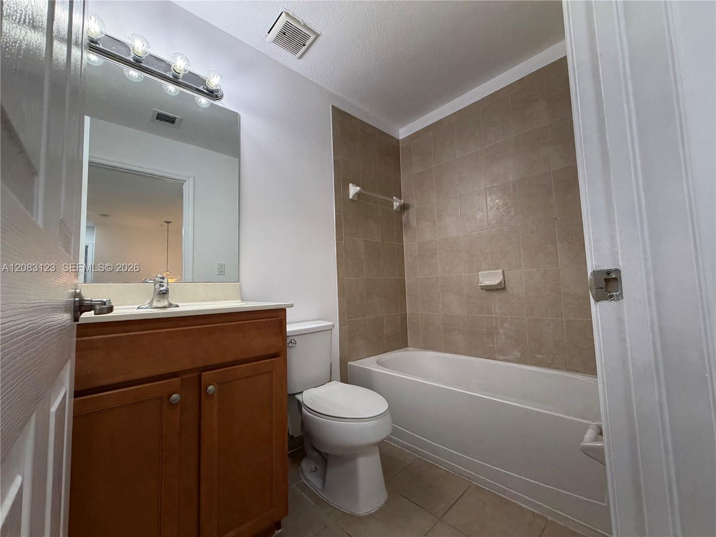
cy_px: 268
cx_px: 358
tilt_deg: +3.5
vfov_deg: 85.7
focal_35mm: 14
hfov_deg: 102.1
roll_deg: +2.4
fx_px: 290
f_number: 2.2
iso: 160
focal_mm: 2.22
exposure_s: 1/120
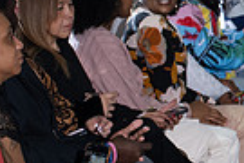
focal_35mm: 370
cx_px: 475
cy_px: 91
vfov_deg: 3.7
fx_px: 2508
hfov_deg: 5.5
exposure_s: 1/160
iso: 1250
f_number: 5
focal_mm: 86
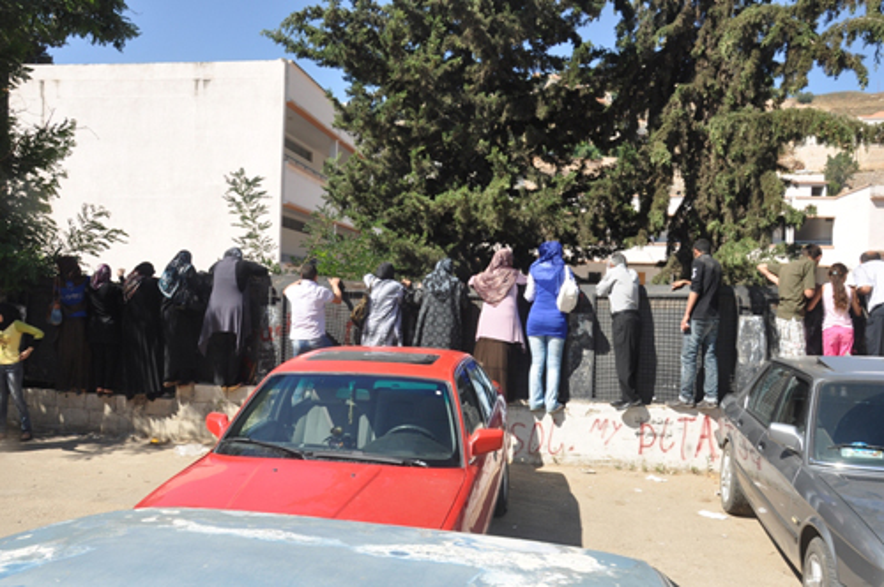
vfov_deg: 41.6
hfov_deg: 59.6
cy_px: 294
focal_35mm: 32
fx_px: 772
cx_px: 442
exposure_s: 1/200
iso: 250
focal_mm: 21
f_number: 13
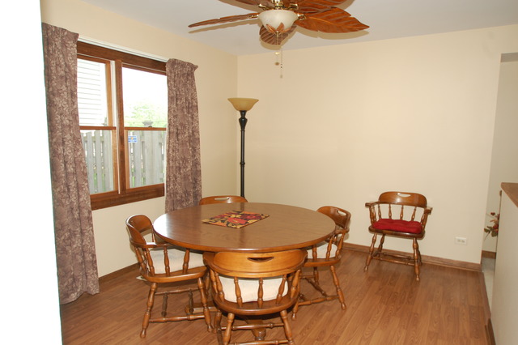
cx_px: 259
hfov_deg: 73.8
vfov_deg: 53.1
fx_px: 345
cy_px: 172
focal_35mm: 24
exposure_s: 1/60
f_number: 5.3
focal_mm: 16
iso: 500
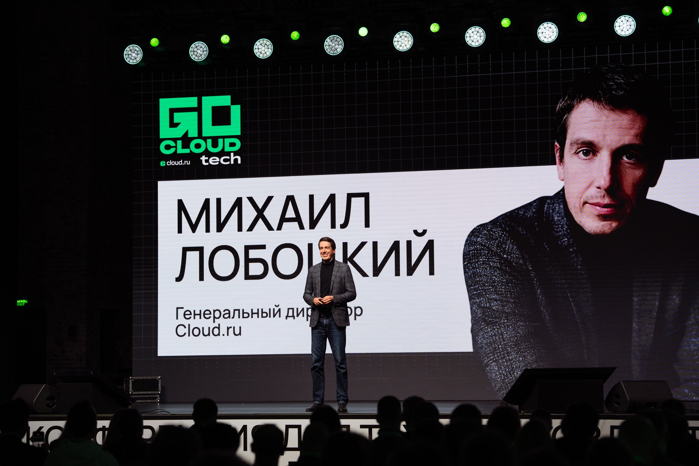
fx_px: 1689
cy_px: 233
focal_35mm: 87
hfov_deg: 23.4
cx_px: 350
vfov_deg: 15.7
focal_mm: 87
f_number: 2.5
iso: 800
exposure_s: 1/400
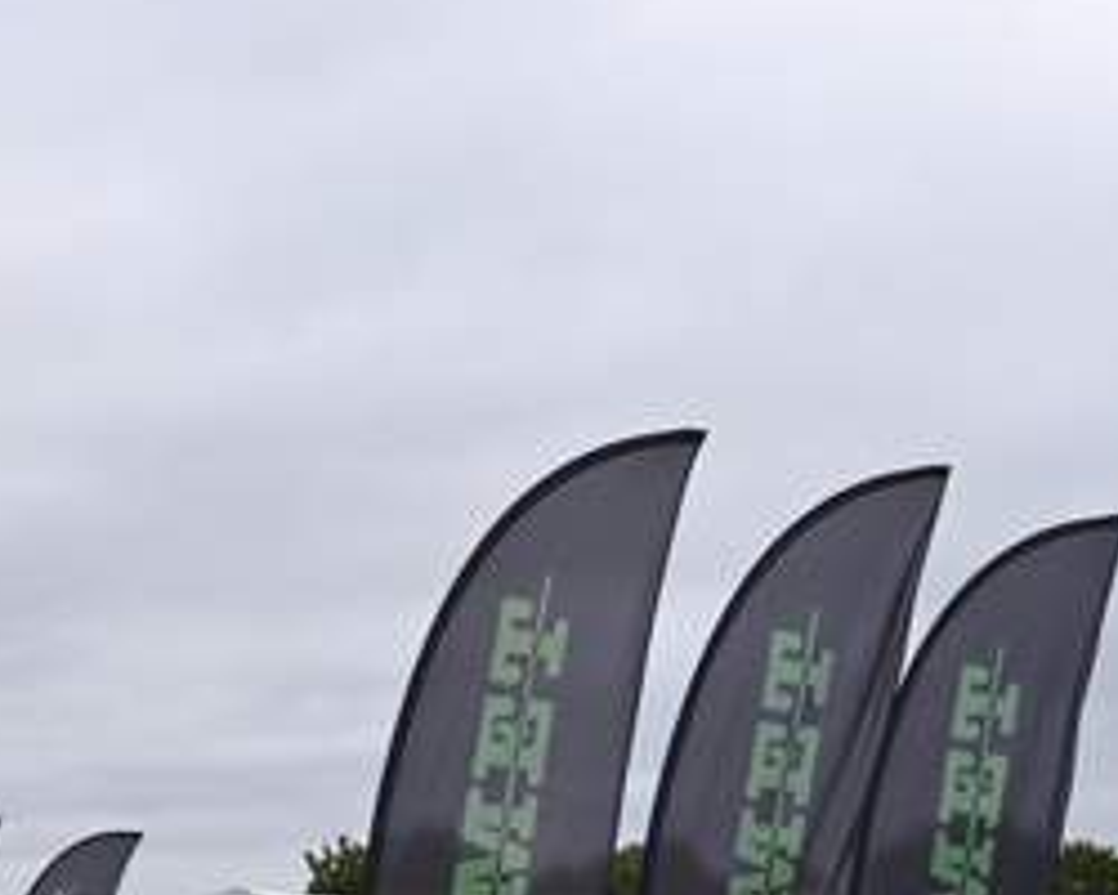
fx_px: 4202
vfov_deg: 11.9
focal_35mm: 127
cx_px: -608
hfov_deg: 14.1
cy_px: 1070
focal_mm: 33
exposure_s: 1/320
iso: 250
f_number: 9
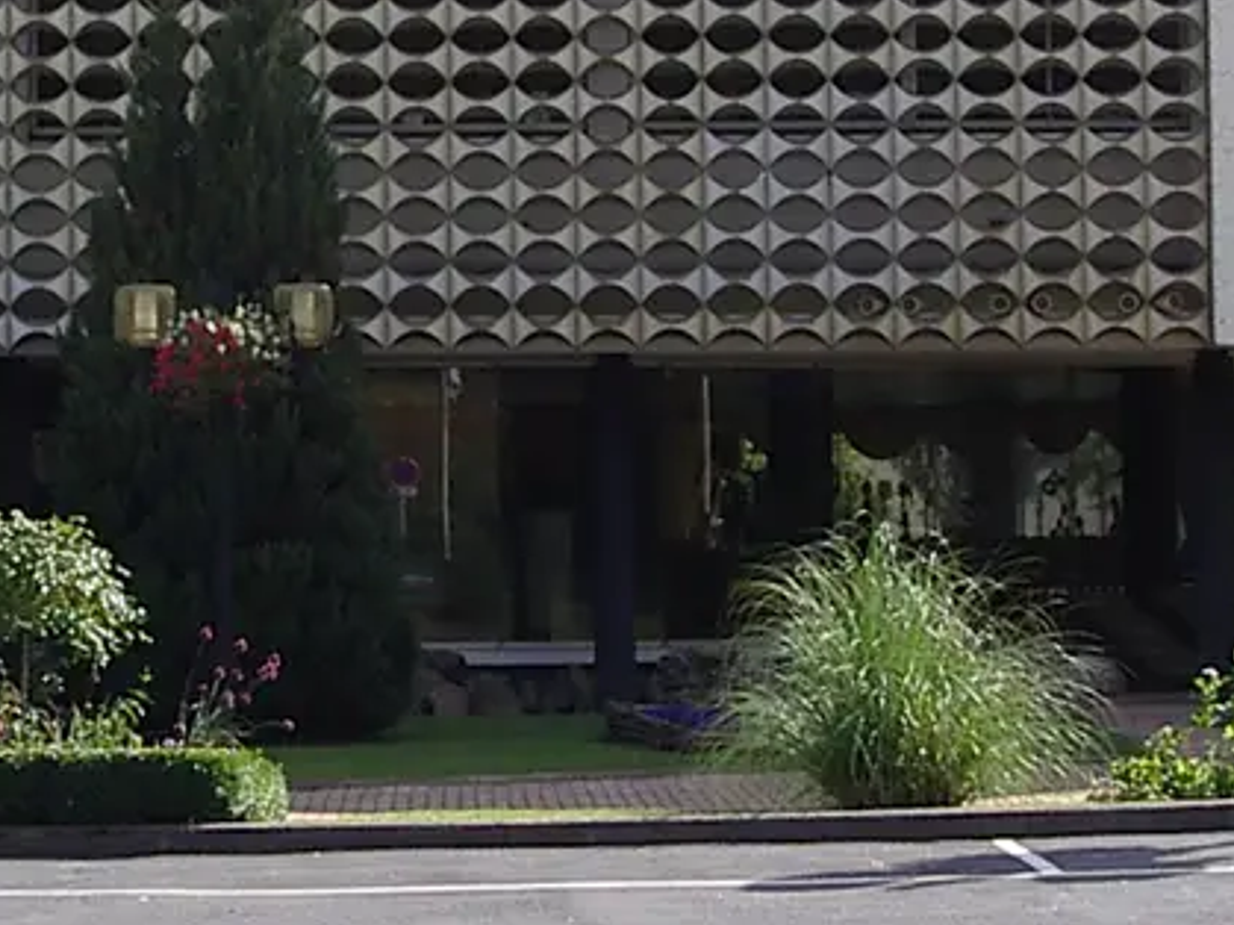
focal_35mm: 116
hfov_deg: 16.9
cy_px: 221
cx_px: 292
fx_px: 4134
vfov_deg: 12.7
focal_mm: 5.8
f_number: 4.8
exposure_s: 1/200
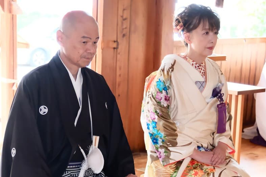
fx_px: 636
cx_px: 141
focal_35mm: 86
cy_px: 127
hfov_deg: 23.6
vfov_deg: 15.8
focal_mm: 31
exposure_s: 1/60
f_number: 2.8
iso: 5000
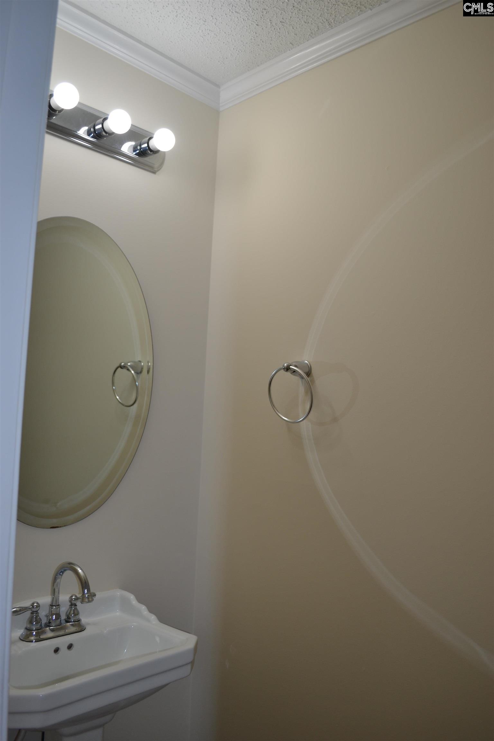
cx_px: 247
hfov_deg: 47.9
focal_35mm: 27
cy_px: 370
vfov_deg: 67.4
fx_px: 556
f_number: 4
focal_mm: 18
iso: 125
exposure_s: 1/125
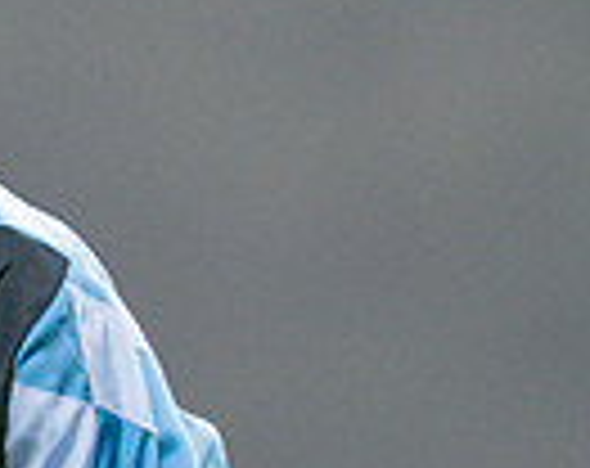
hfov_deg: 0.7
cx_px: 33
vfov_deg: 0.5
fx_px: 50802
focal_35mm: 2918
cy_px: 878
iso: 1000
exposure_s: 1/2000
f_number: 4.5
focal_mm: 400
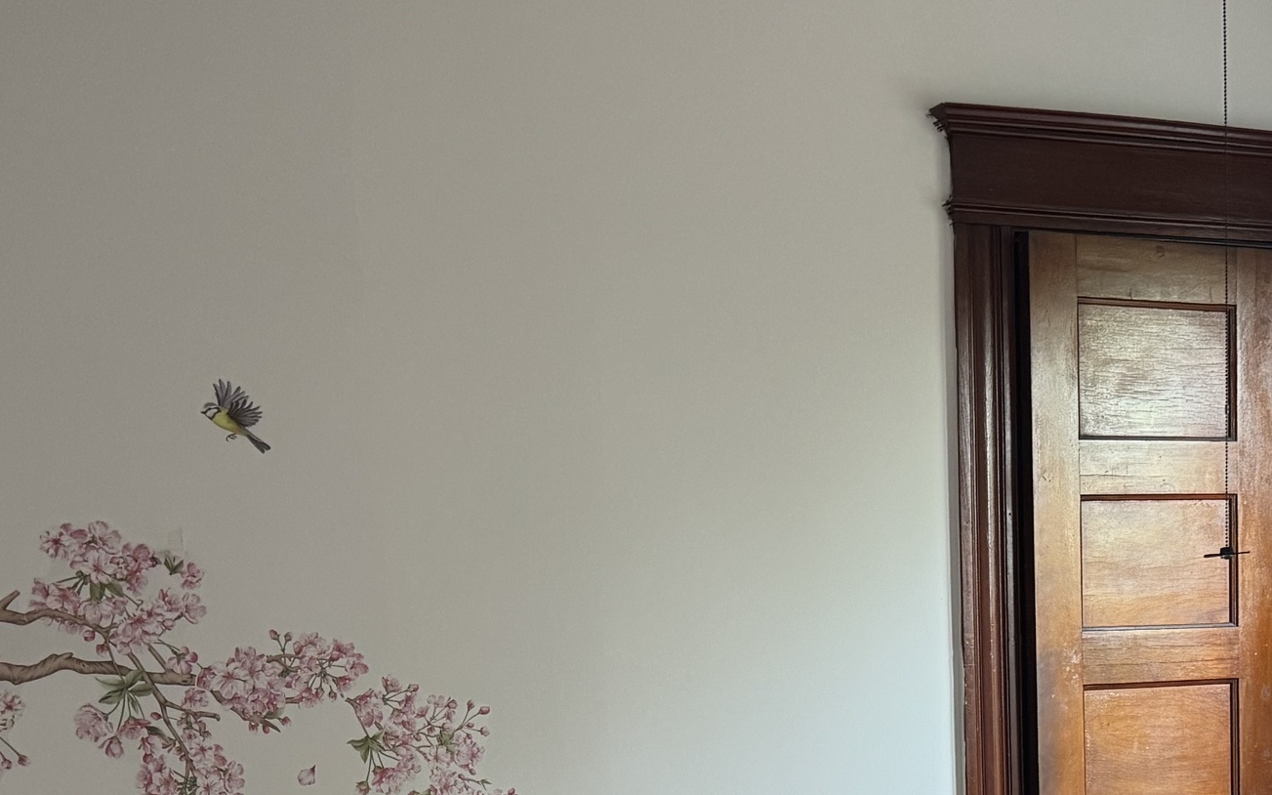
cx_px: 787
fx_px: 2080
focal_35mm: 60
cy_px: 899
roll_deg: +1.4
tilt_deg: -5.9
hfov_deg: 33.9
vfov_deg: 20.5
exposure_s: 1/60
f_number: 1.78
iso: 320
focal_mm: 6.76
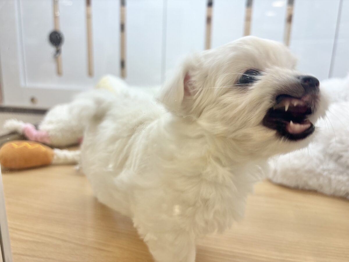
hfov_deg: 67.3
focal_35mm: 26
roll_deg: -4.7
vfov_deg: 53.1
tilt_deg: -15.0
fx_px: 262
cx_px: 174
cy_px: 131
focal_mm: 5.96
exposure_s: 1/100
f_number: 1.6
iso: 50
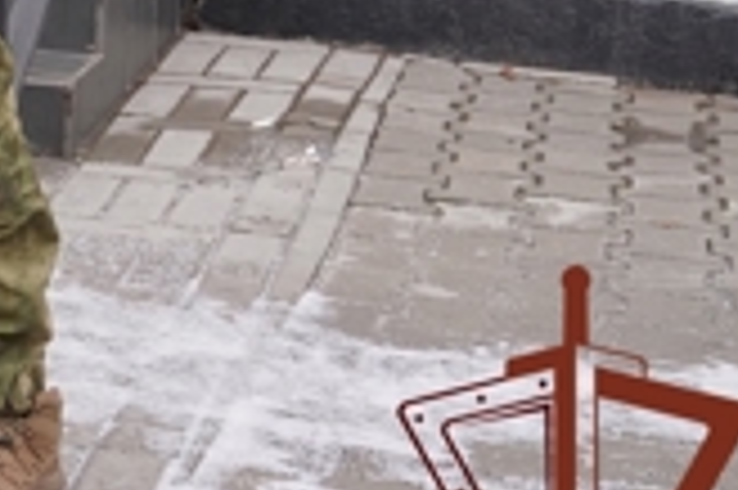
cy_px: -328
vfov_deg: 9.6
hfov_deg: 12.5
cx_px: -909
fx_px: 2806
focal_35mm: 137
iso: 250
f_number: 4
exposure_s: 1/160
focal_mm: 30
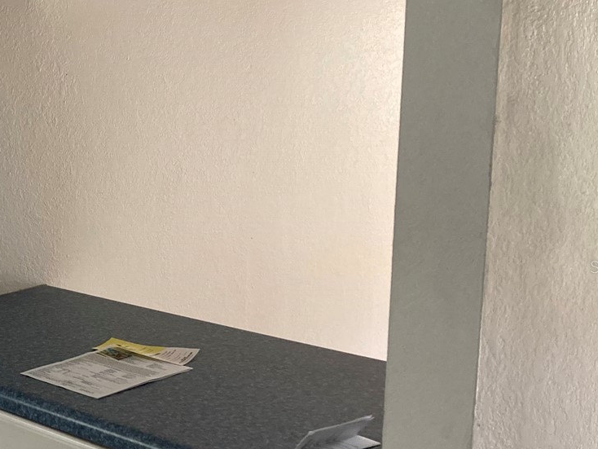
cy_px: 266
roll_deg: -0.3
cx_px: 15
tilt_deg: -9.0
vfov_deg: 24.0
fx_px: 1054
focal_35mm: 61
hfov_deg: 29.8
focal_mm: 3.99
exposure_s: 1/60
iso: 160
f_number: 1.8
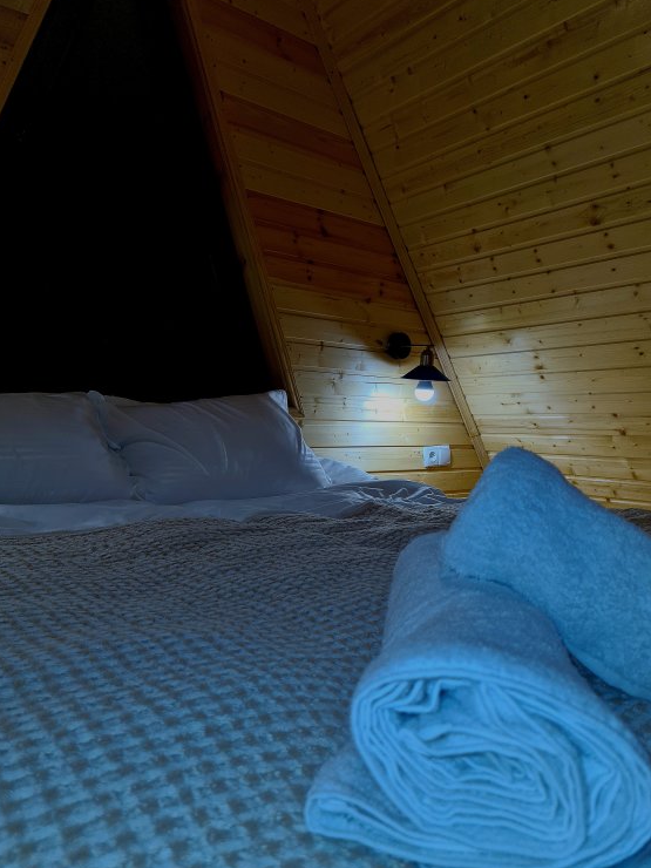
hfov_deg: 51.3
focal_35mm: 27
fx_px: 677
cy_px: 433
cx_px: 333
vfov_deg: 65.3
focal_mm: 5.4
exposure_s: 1/139
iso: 50
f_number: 1.8
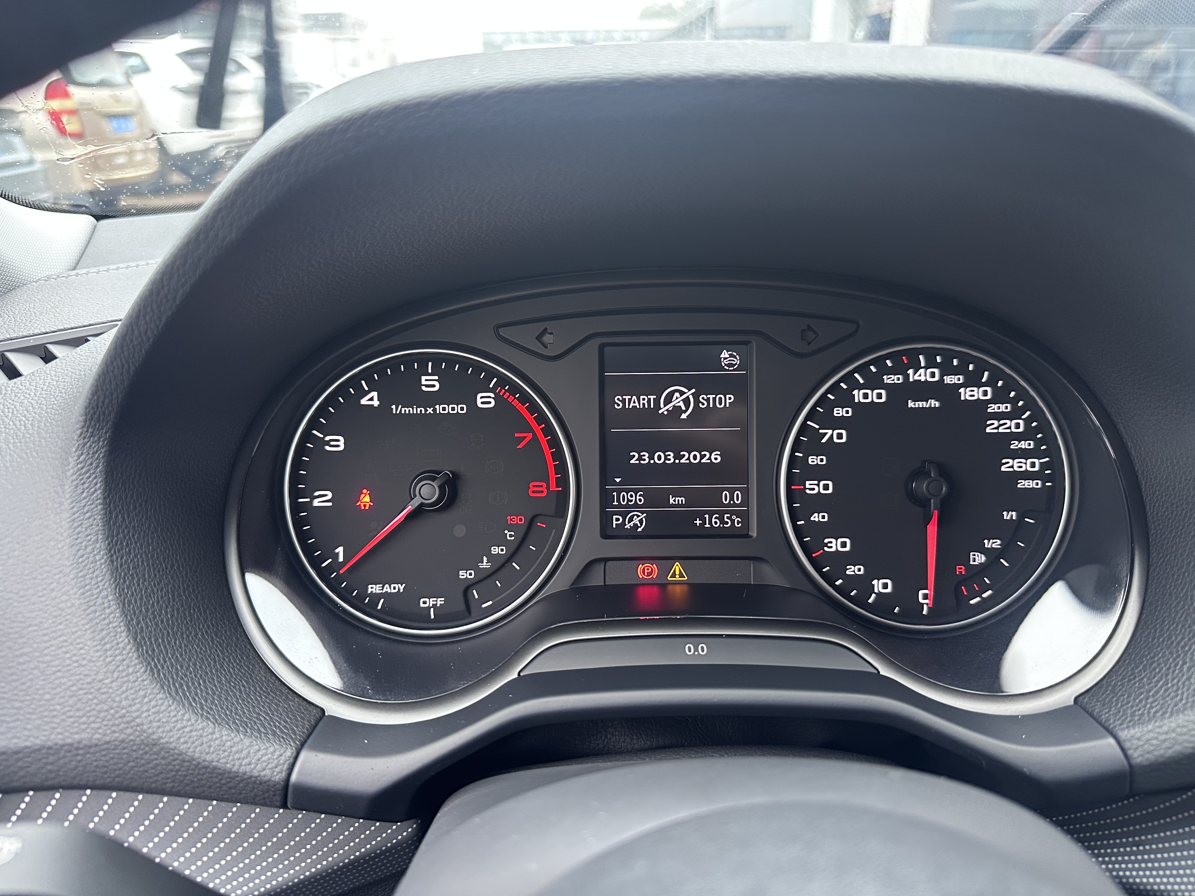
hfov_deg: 71.6
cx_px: 598
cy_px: 448
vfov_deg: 56.8
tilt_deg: -23.1
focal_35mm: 24
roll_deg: +1.1
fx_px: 829
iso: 320
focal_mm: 6.86
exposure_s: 1/49
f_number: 1.78
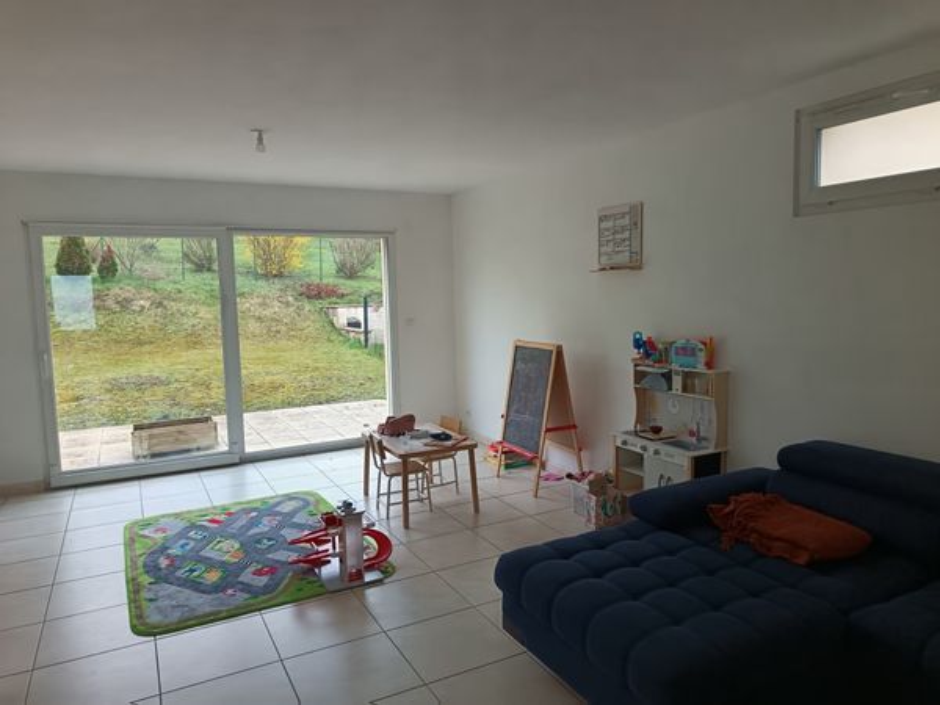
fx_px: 652
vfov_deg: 56.8
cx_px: 470
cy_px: 352
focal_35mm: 24
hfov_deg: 71.6
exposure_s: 1/50
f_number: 1.75
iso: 514
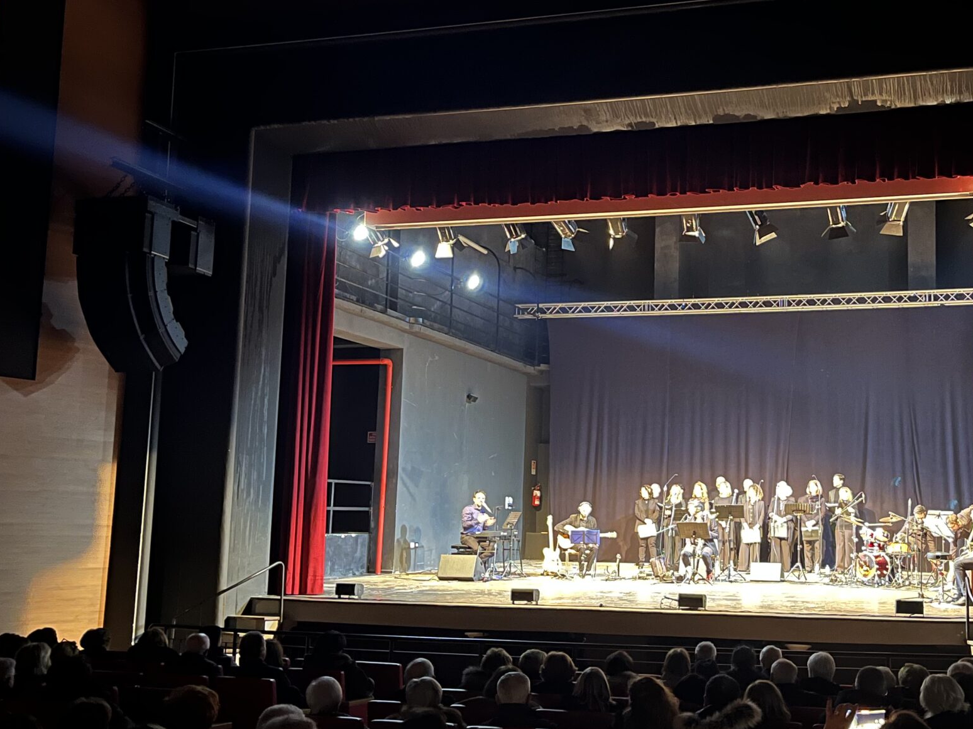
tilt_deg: +6.3
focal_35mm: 43
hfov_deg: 43.1
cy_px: 382
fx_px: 1209
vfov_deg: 33.6
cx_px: 670
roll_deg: -1.3
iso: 500
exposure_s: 1/5
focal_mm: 5.1
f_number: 1.6
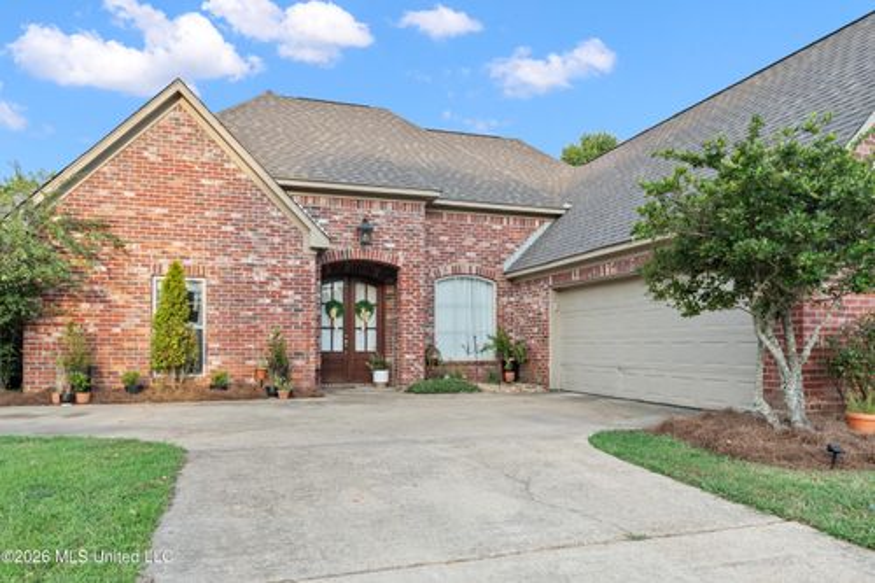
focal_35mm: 24
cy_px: 292
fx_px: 583
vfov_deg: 53.1
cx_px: 438
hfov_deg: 73.8
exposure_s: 1/60
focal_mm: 16
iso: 200
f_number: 8
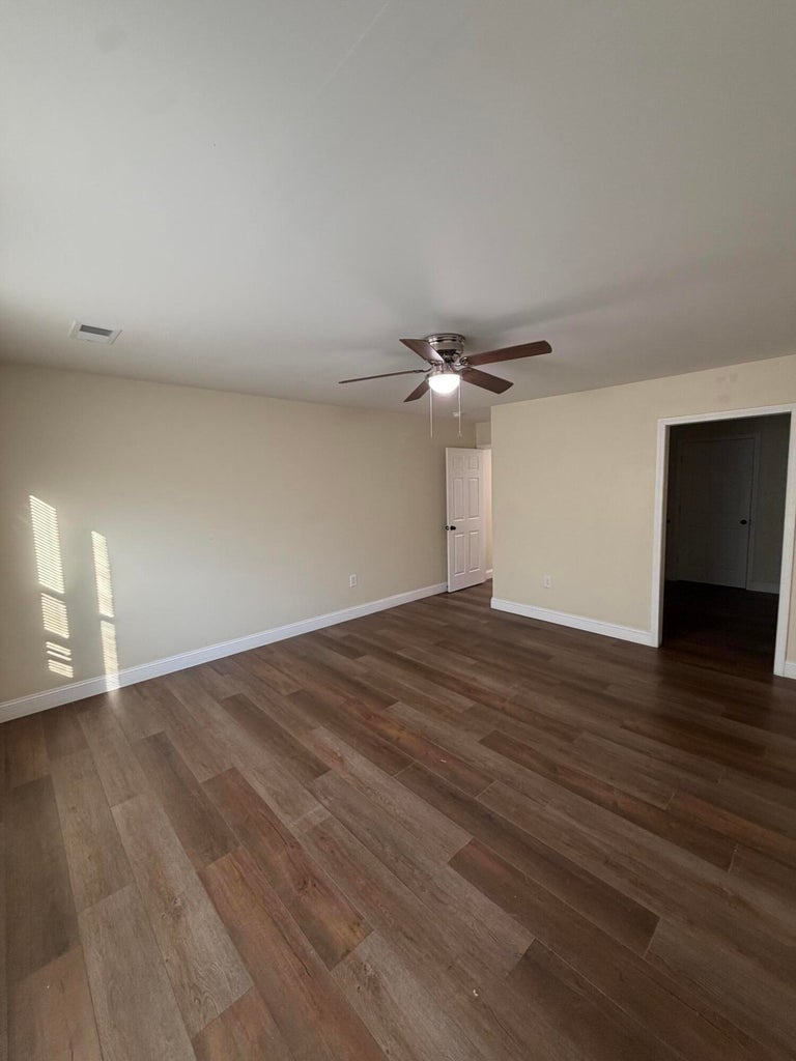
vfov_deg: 102.1
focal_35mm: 14
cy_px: 530
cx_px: 398
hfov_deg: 85.7
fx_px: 429
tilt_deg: -6.0
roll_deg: +1.7
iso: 200
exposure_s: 1/60
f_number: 2.2
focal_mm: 2.22
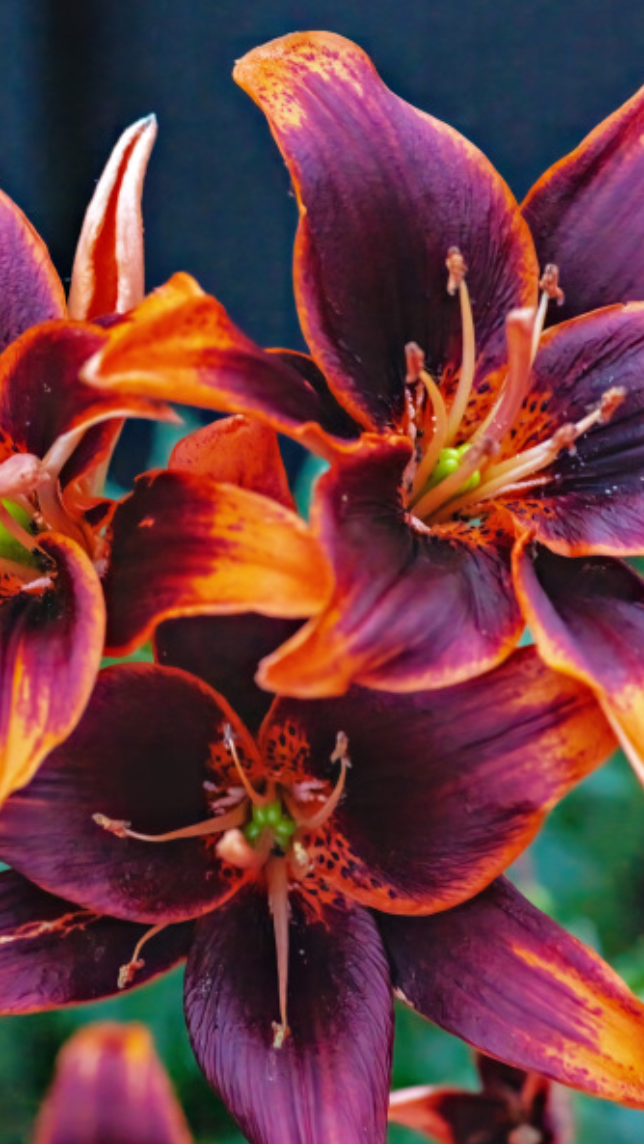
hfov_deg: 11.4
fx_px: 3215
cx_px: 285
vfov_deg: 20.2
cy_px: 571
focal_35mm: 106
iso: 3200
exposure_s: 1/100
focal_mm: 100
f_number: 6.3
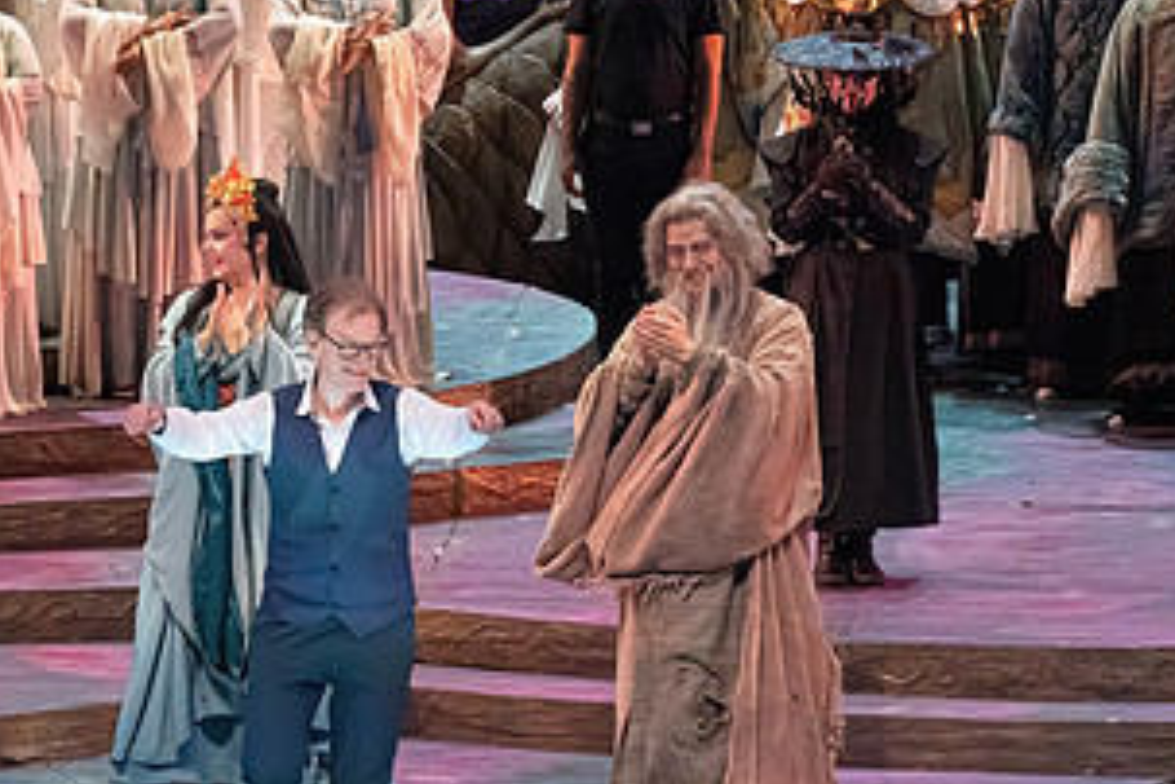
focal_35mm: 295
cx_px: 271
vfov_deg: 4.7
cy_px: 359
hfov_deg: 7.0
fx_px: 9628
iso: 20000
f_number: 10
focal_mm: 154
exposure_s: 1/1000
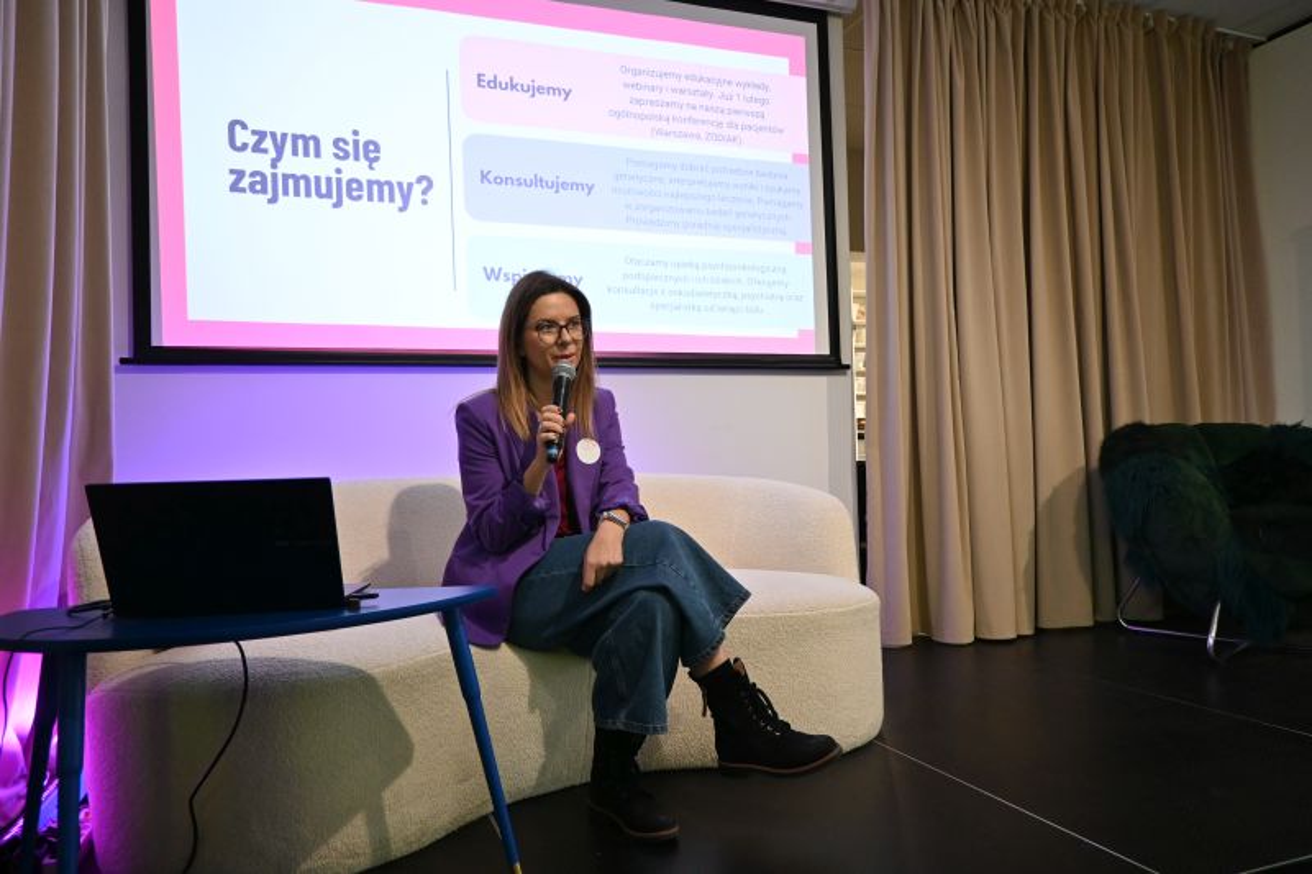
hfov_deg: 73.8
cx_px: 656
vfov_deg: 53.1
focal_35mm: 24
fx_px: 874
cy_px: 437
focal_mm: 16
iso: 1250
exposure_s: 1/125
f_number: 3.5
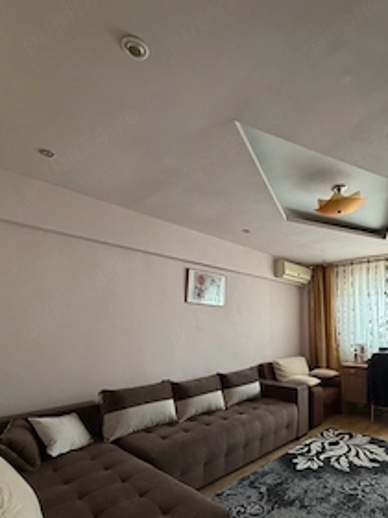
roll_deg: +0.8
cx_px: 261
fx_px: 299
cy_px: 318
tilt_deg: +1.9
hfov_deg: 64.2
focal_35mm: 20
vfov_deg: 80.5
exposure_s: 1/80
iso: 320
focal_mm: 2.22
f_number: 2.2
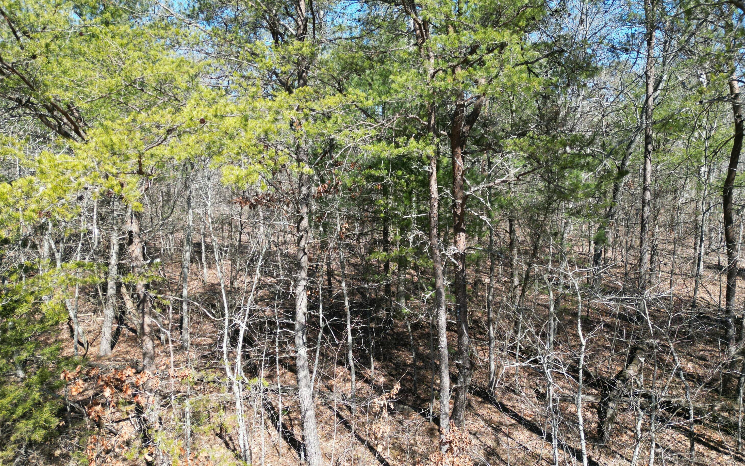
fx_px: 528
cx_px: 366
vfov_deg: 47.6
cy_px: 232
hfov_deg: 70.4
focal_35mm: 26
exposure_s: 1/1000
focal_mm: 6.72
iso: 130
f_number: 1.7
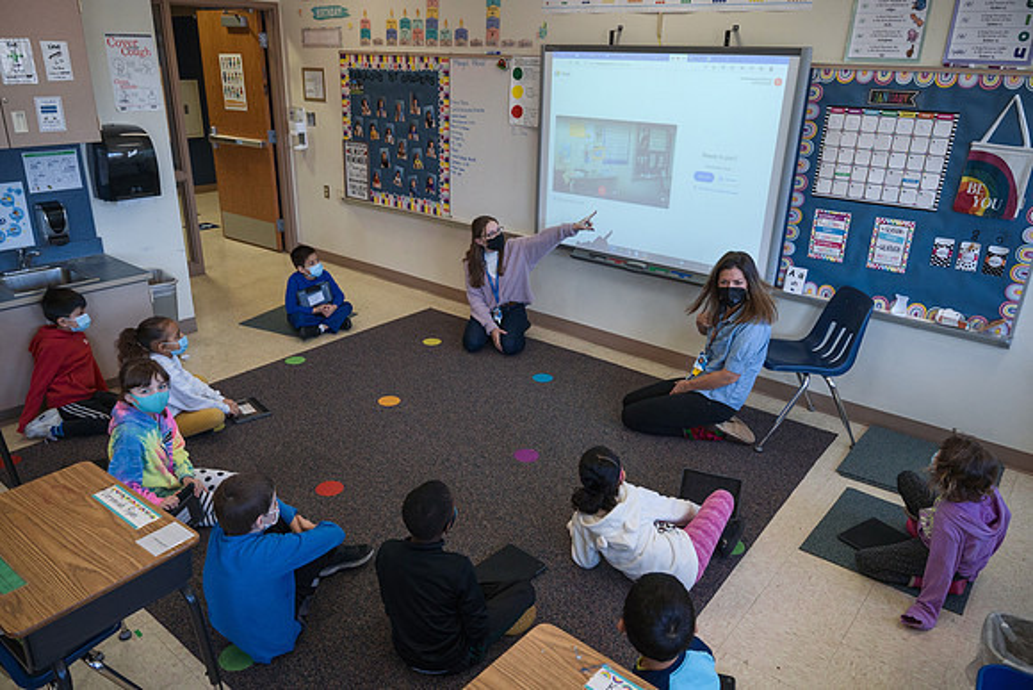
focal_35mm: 25
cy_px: 355
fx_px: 730
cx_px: 501
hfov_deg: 70.5
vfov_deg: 50.5
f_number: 4
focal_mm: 24
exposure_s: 1/400
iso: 2000
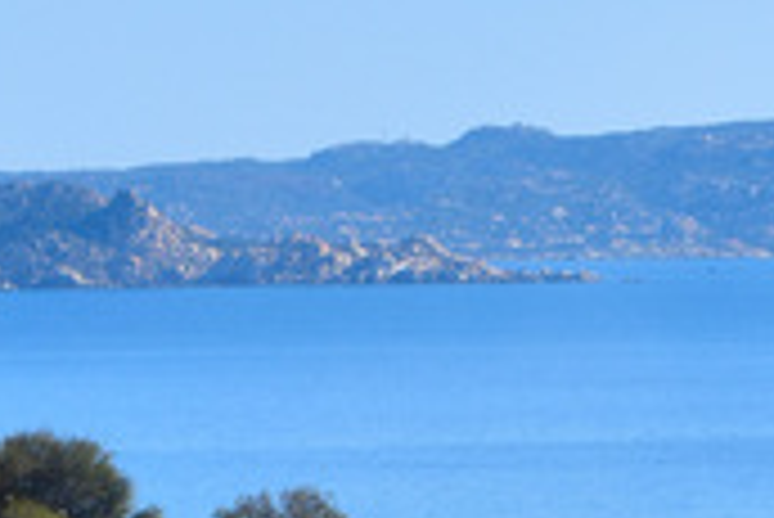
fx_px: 9855
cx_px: 266
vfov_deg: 3.0
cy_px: 257
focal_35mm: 458
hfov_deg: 4.5
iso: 200
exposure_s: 1/400
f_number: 10
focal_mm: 70
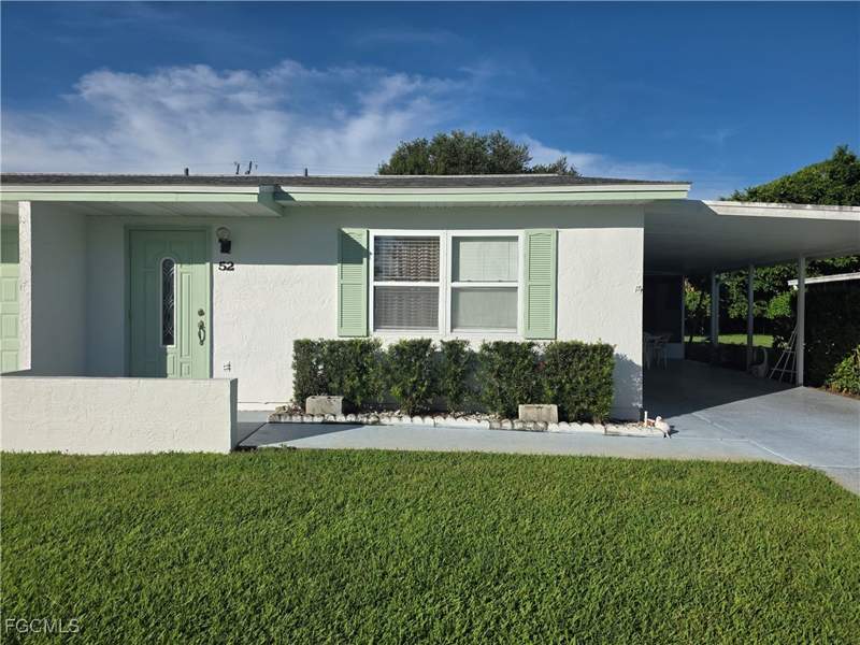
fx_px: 571
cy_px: 322
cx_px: 430
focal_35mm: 23
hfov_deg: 73.9
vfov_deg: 58.9
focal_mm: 6.25
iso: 64
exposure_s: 1/7944
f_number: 1.7
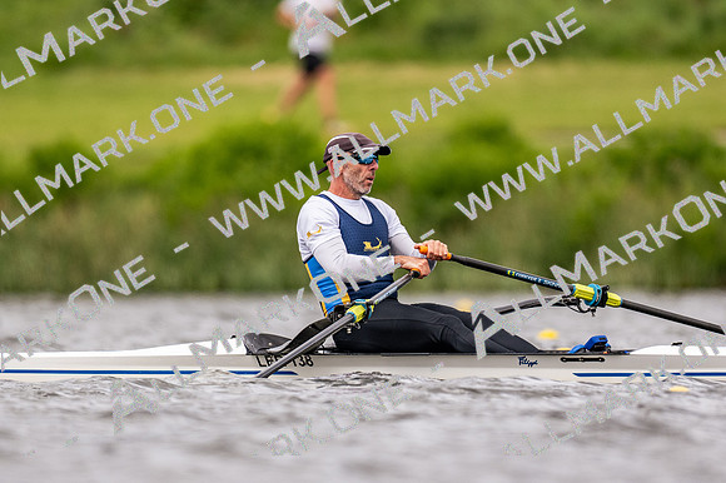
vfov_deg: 1.5
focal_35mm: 900
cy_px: 242
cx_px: 363
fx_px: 18139
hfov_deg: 2.3
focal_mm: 600
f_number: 4
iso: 560
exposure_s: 1/2500
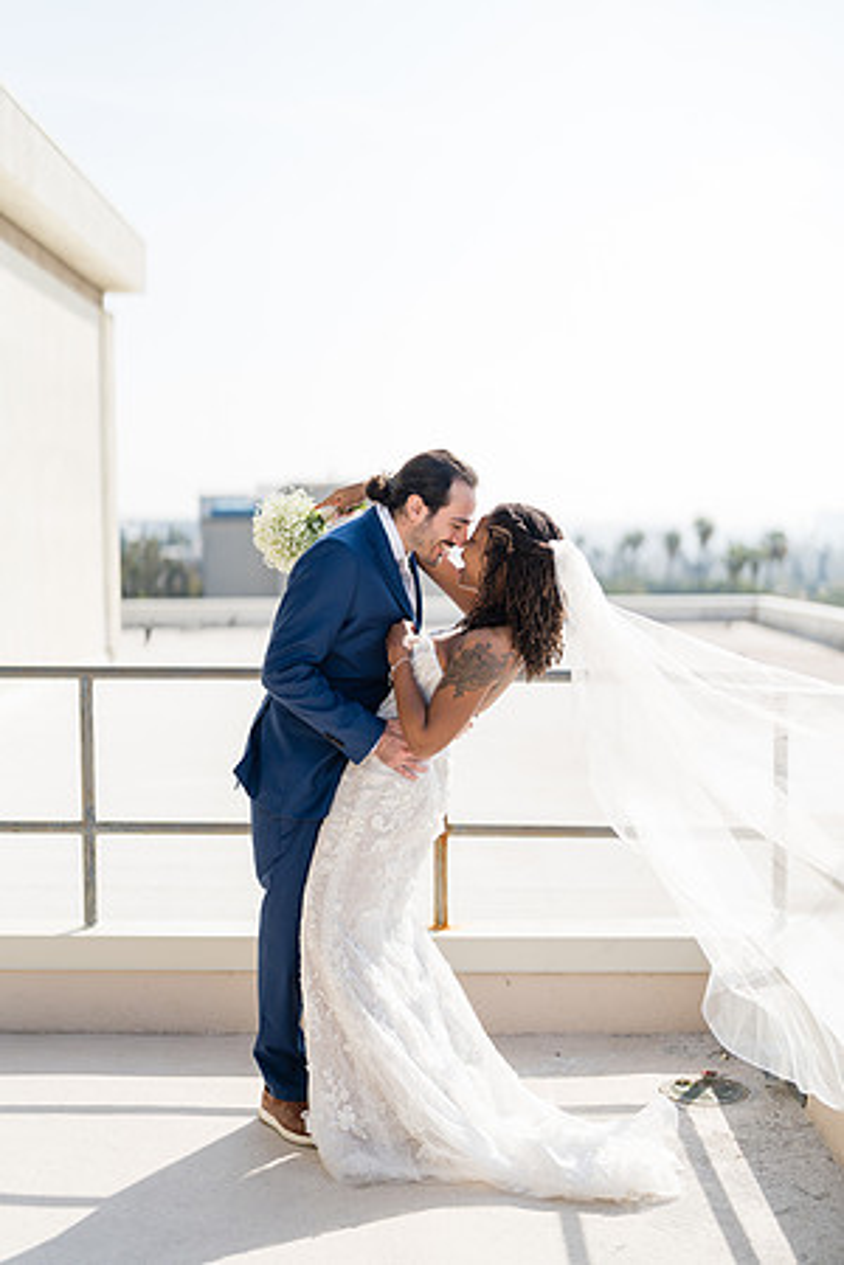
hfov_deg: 27.0
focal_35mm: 50
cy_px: 632
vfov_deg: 39.6
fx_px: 1758
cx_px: 422
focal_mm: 50
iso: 100
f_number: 1.2
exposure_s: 1/5000
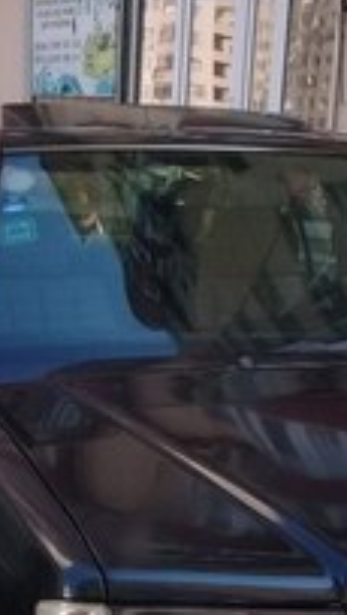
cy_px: 721
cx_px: 142
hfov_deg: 14.8
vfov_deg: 23.8
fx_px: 1339
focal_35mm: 82
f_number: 2.2
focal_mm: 3.3
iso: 64
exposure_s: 1/408
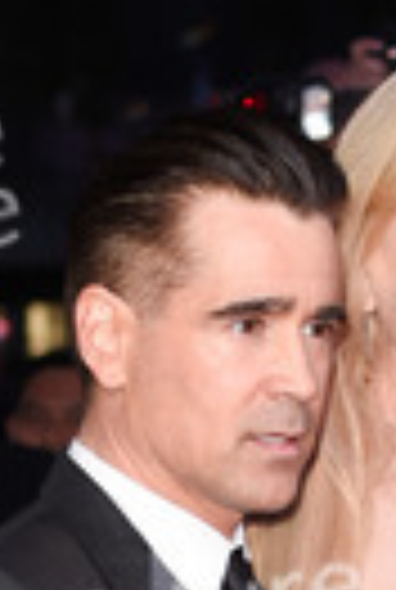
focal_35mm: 244
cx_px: 281
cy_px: 896
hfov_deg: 5.7
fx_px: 4005
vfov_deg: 8.2
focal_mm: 80
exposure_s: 1/250
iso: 800
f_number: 5.6
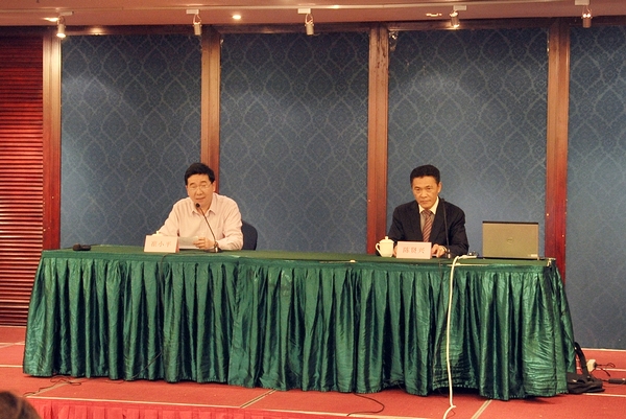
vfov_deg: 23.8
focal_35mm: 57
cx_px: 313
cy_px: 210
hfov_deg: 35.0
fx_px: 992
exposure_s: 1/15
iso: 320
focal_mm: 38
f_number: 5.6
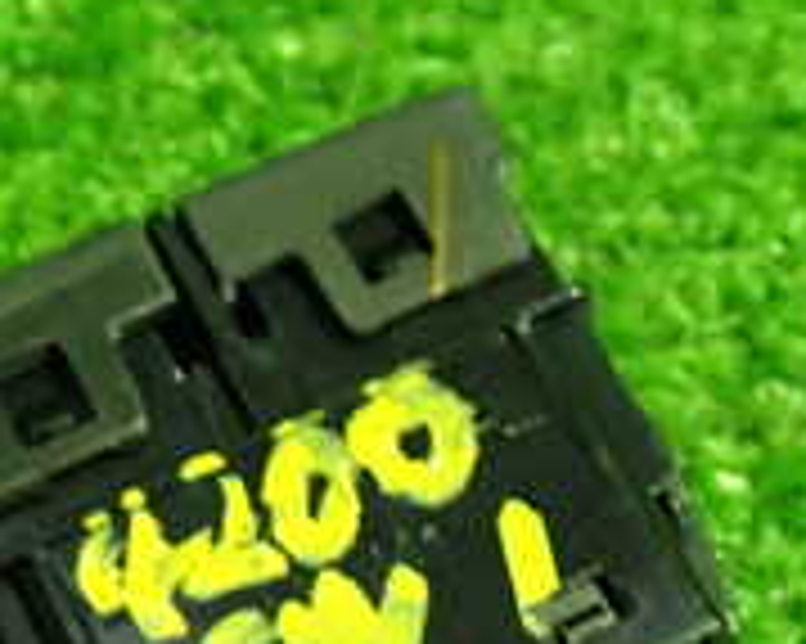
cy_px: 594
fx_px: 2813
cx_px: 338
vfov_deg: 12.9
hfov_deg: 16.3
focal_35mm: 118
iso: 500
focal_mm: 6.37
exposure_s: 1/40
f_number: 2.5
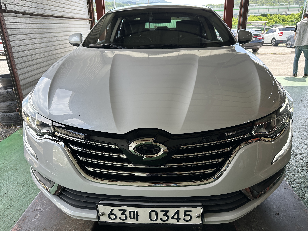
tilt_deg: -21.8
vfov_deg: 56.8
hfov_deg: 71.6
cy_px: 116
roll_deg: +1.2
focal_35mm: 24
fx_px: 214
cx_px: 154
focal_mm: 6.86
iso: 80
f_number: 1.78
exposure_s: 1/535
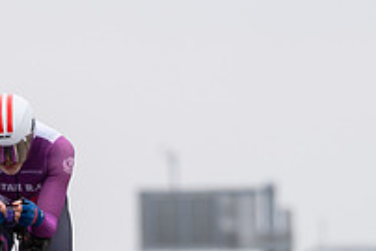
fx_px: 11800
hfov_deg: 1.8
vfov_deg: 1.2
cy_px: 576
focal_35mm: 1129
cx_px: 12
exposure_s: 1/800
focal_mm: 200
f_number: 3.2
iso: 100
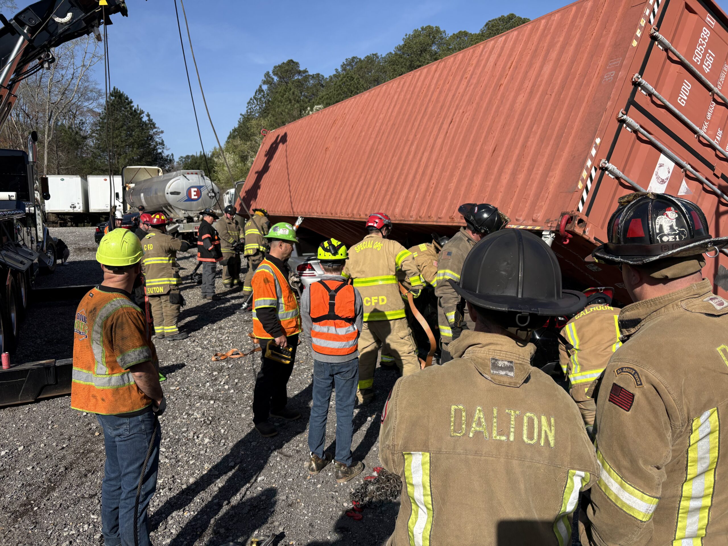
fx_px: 547
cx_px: 364
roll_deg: +1.9
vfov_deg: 53.1
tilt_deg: -5.3
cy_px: 273
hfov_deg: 67.3
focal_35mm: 26
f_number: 1.6
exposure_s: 1/3623
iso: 50
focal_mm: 5.96
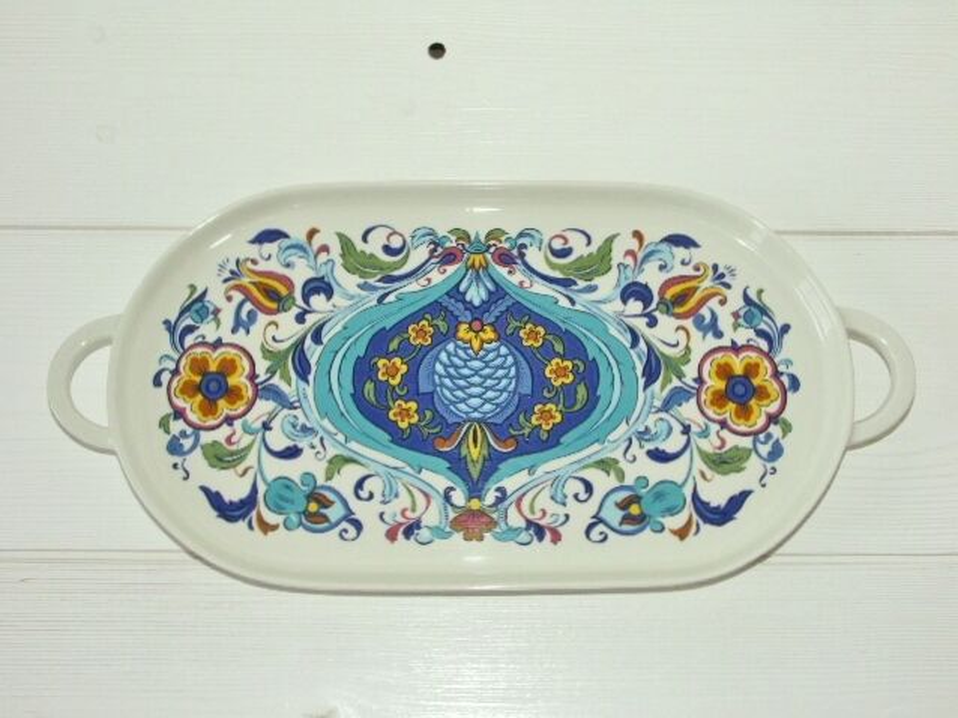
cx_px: 479
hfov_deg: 45.8
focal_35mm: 41
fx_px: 1134
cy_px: 359
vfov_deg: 35.1
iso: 200
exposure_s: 1/50
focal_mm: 10.52
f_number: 5
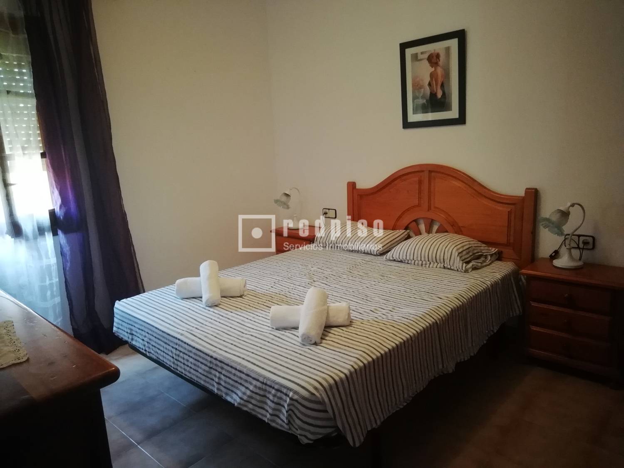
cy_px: 234
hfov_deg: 67.3
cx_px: 312
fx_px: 469
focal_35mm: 26
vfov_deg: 53.1
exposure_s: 1/33.3
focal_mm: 3.21
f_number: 2.2
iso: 400
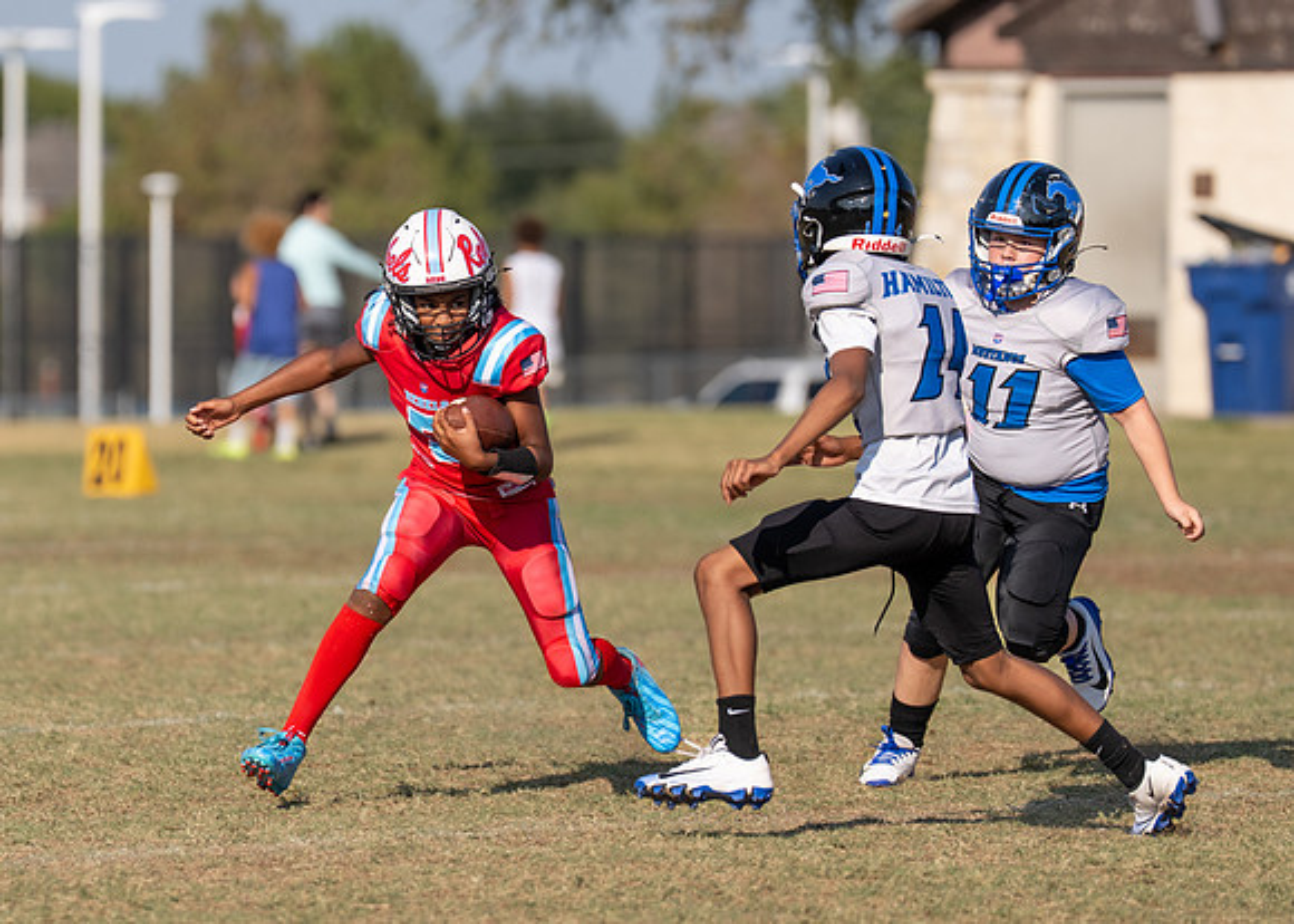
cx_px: 486
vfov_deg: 4.1
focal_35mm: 354
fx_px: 13014
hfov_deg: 5.7
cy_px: 469
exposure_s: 1/3200
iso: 125
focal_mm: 200
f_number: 3.2
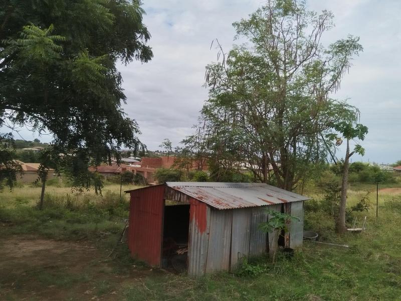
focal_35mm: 26
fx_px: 301
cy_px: 150
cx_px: 200
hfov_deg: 67.3
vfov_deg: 53.1
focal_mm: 4.95
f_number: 1.9
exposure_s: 1/950
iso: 100
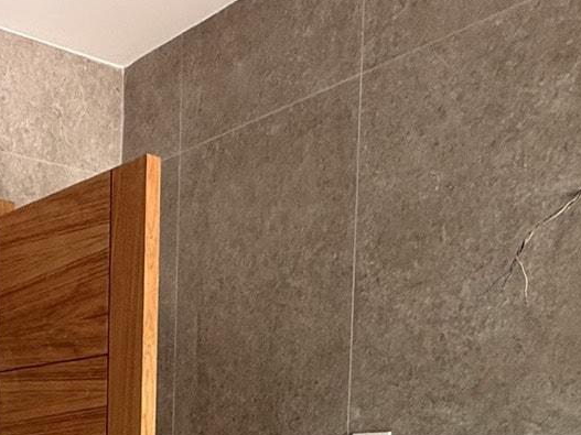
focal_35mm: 51
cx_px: -6
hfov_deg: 34.1
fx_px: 856
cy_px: 521
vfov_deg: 25.6
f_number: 2.2
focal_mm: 2.2
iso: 200
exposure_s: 1/99
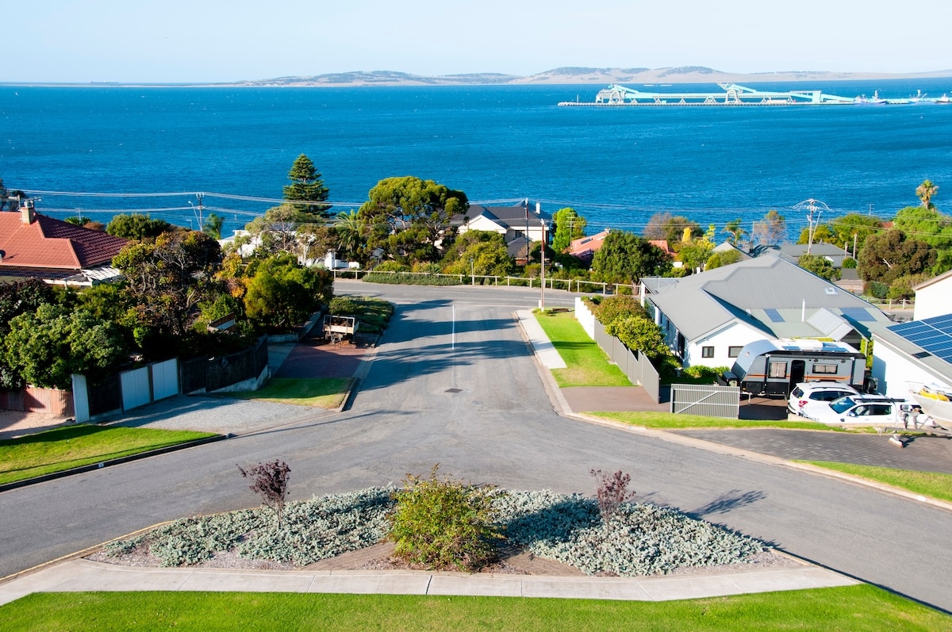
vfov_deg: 32.9
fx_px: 1070
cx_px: 476
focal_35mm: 40
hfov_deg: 48.0
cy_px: 316
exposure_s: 1/640
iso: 200
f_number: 5.6
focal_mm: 27
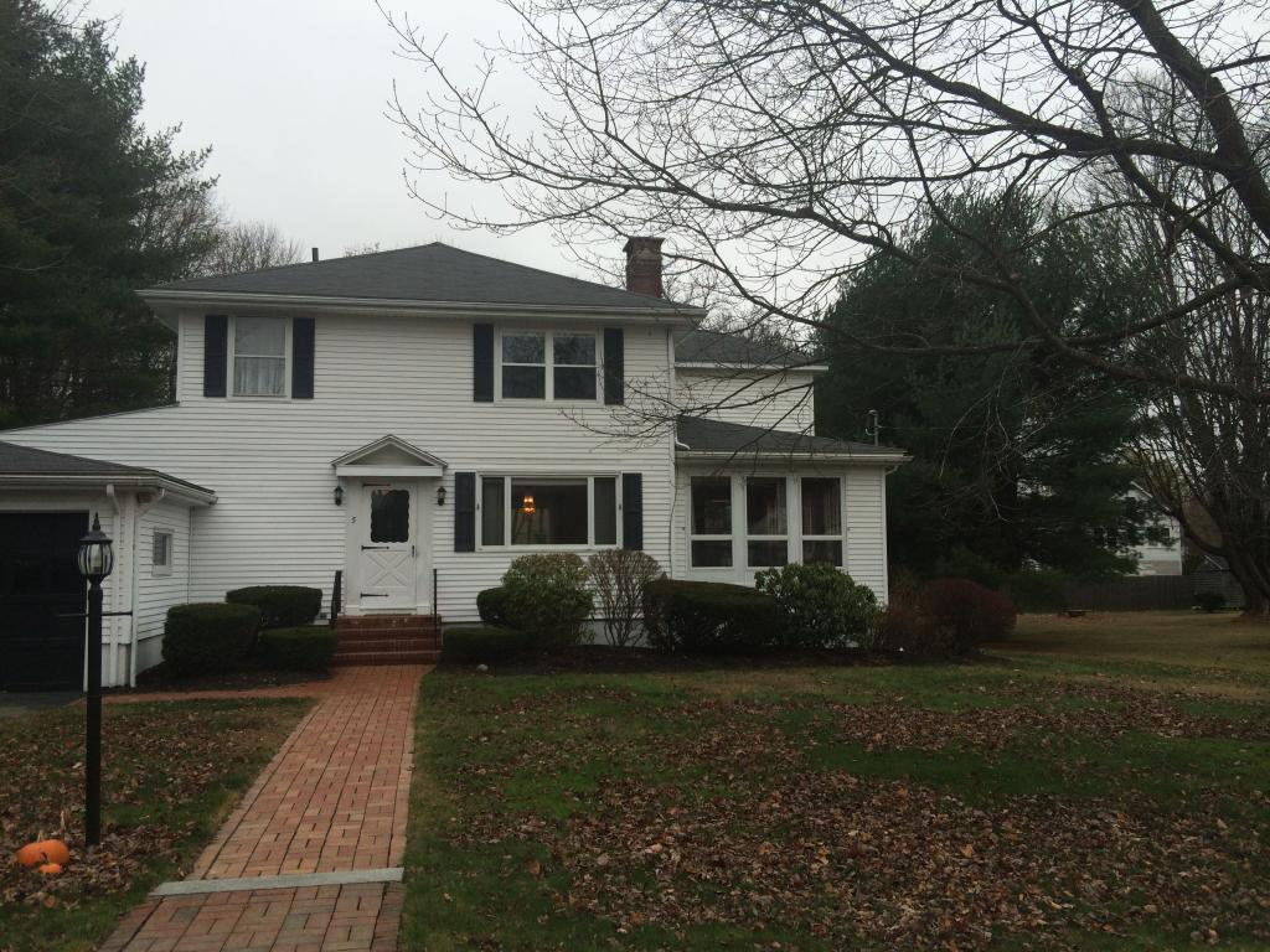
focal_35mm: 30
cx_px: 635
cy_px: 476
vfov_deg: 46.8
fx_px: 1101
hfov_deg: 60.0
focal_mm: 4.12
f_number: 2.2
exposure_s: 1/419
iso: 32
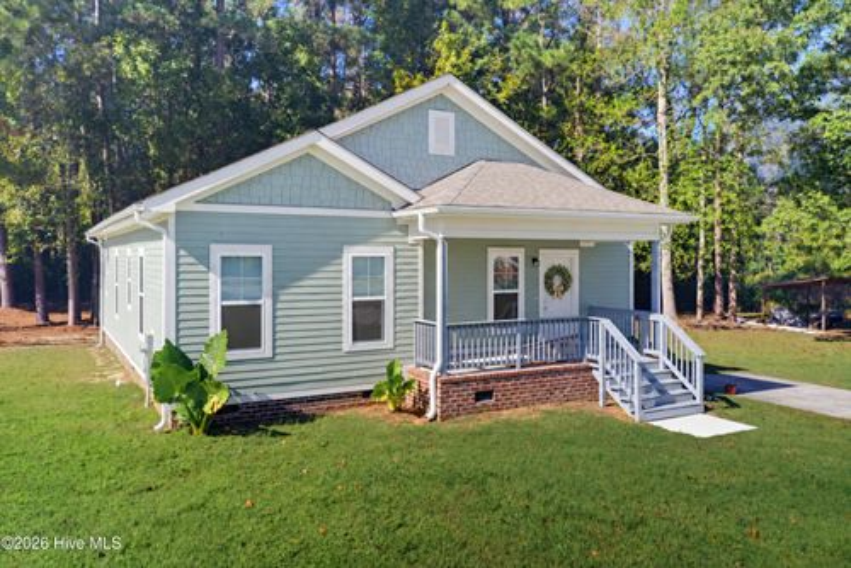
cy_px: 284
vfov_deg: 46.5
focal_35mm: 28
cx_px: 426
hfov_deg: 65.4
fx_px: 662
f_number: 7.1
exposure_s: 1/400
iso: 200
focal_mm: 10.3
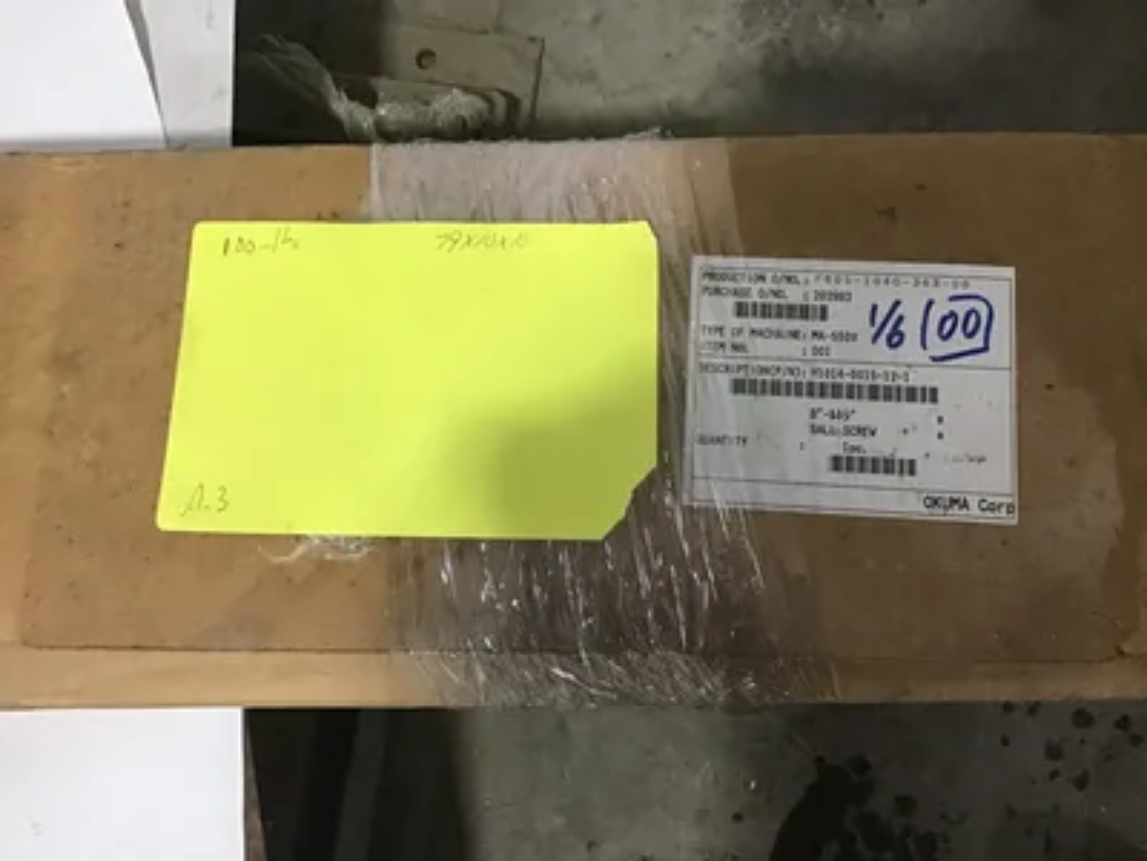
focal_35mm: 31
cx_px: 574
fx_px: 1027
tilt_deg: -81.1
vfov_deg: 45.4
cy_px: 430
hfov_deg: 58.4
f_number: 2.4
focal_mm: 3.3
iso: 160
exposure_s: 1/30
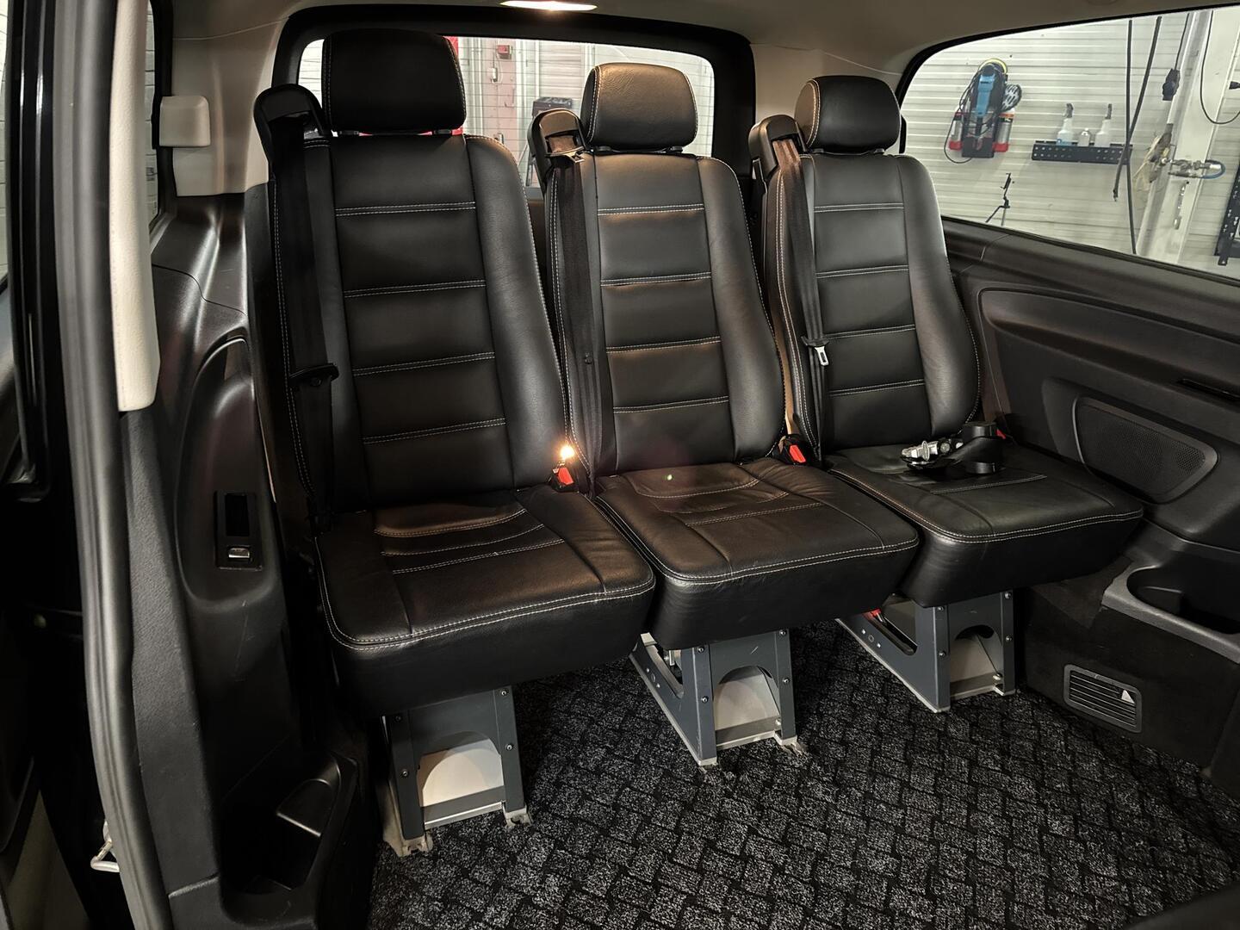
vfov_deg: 56.8
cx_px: 620
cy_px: 465
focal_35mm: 24
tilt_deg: -22.5
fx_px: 860
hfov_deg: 71.6
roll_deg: -1.2
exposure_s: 1/25
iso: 1600
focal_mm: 6.76
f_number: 1.78
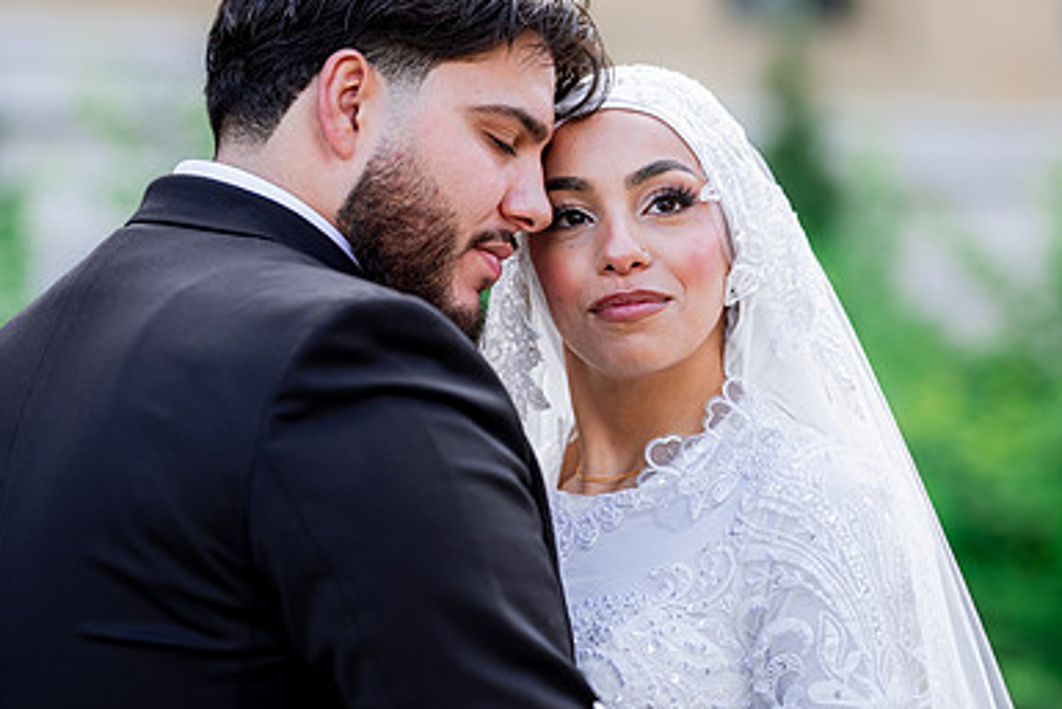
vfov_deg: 10.0
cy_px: 341
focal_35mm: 137
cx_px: 654
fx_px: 4043
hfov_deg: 15.0
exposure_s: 1/800
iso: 200
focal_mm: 91
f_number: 2
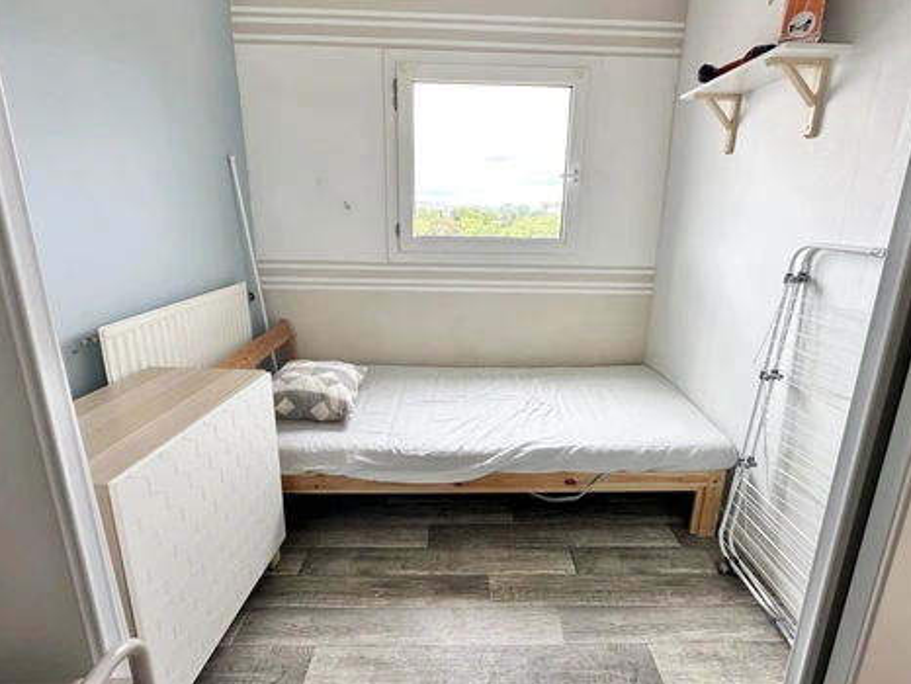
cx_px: 474
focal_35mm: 16
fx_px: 421
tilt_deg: -12.8
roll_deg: -1.4
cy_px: 311
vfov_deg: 78.0
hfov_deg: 94.4
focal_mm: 2.22
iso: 40
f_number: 2.2
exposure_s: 1/133
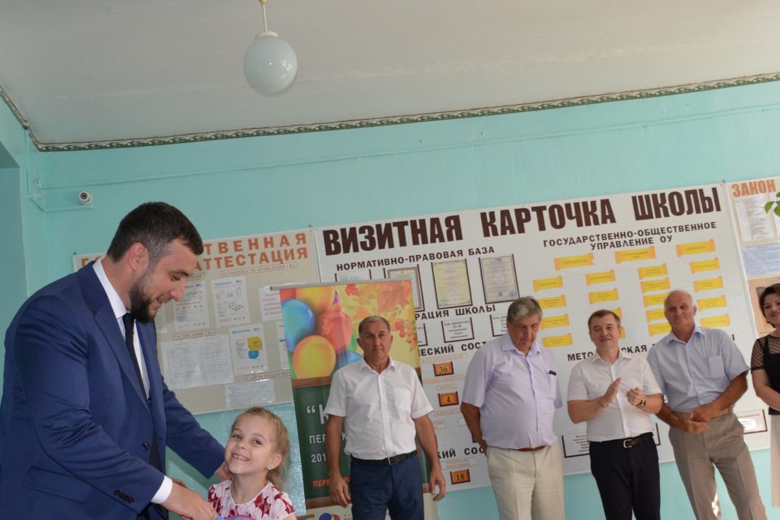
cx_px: 354
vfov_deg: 30.3
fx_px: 953
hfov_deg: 44.5
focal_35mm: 44
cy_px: 342
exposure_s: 1/125
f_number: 3.5
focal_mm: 22
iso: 320
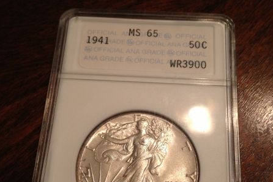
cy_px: 120
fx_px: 371
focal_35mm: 49
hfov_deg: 40.4
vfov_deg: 27.4
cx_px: 137
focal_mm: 4.28
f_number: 2.4
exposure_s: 1/20
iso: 100
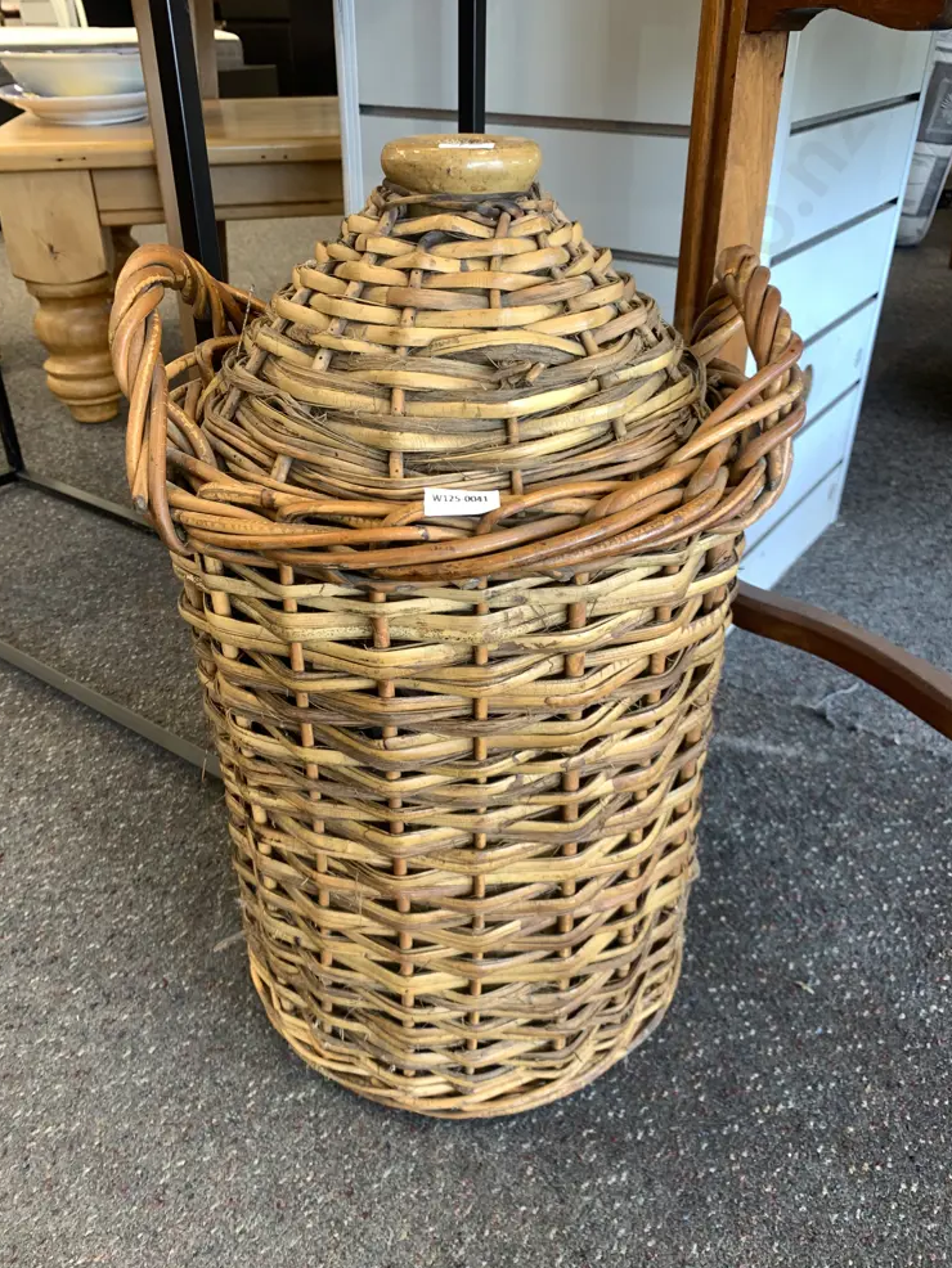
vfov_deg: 65.3
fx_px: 990
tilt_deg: -32.8
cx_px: 462
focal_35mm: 27
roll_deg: +0.7
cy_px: 638
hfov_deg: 51.4
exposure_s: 1/50
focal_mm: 4.25
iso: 50
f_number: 1.8
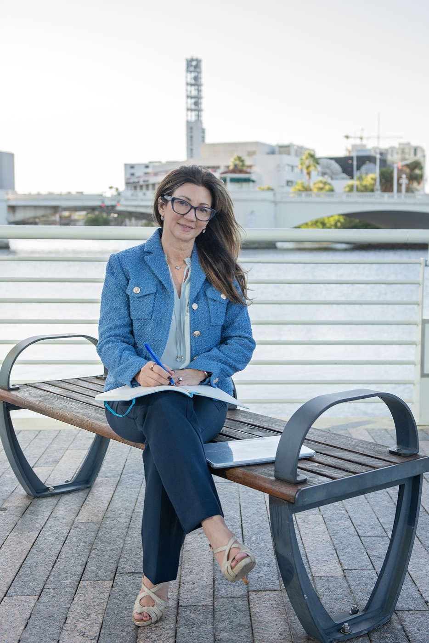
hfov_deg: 31.9
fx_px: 750
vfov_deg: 46.4
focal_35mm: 42
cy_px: 322
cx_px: 214
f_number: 3.5
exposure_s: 1/800
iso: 400
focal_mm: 42
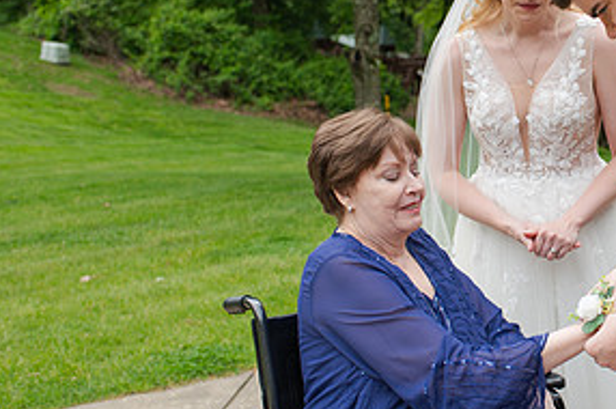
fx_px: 1213
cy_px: 164
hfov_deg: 27.2
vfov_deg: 19.1
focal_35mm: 71
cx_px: 584
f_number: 3.5
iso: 100
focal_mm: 35
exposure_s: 1/800
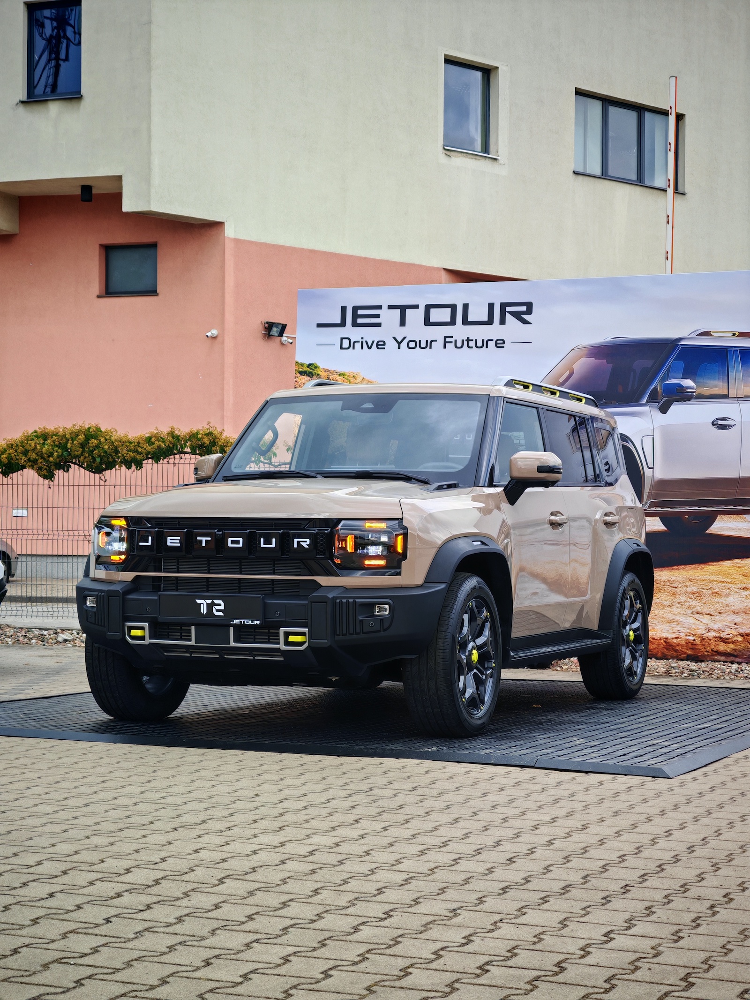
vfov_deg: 28.6
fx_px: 1964
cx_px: 375
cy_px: 500
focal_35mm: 68
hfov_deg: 21.6
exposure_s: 1/240
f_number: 2.4
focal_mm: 8.67
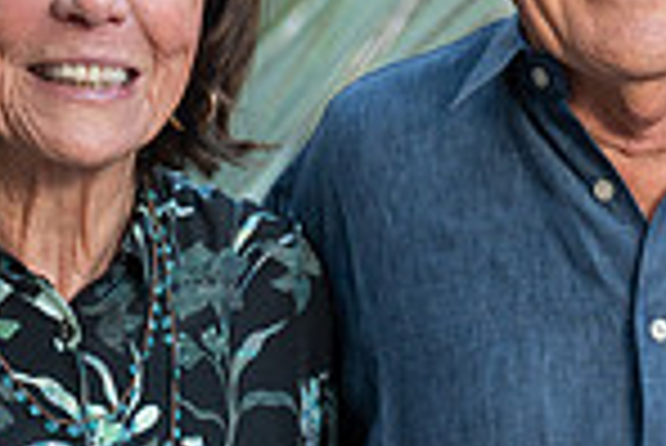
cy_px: 214
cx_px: 662
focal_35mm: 336
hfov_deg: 6.1
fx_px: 6222
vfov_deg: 4.1
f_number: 4
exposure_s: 1/160
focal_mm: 86
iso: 800
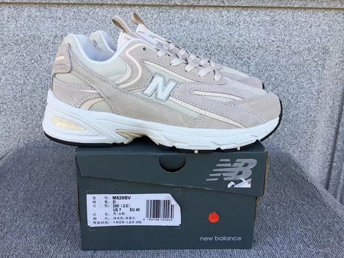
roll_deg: -0.5
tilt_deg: -17.3
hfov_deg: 56.8
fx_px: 318
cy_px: 129
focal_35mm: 32
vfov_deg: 44.2
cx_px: 167
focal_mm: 3.3
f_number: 2.4
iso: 25
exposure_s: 1/153
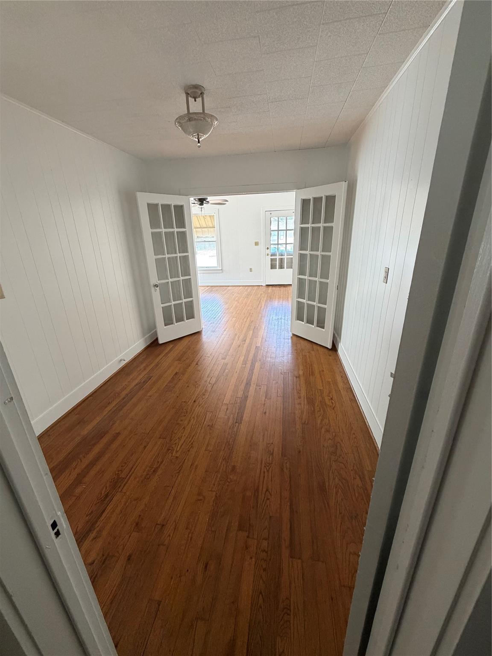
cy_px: 328
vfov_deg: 102.1
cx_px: 246
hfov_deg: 85.7
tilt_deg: -19.4
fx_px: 265
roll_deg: +1.6
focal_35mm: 14
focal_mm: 2.22
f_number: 2.2
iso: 320
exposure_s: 1/83
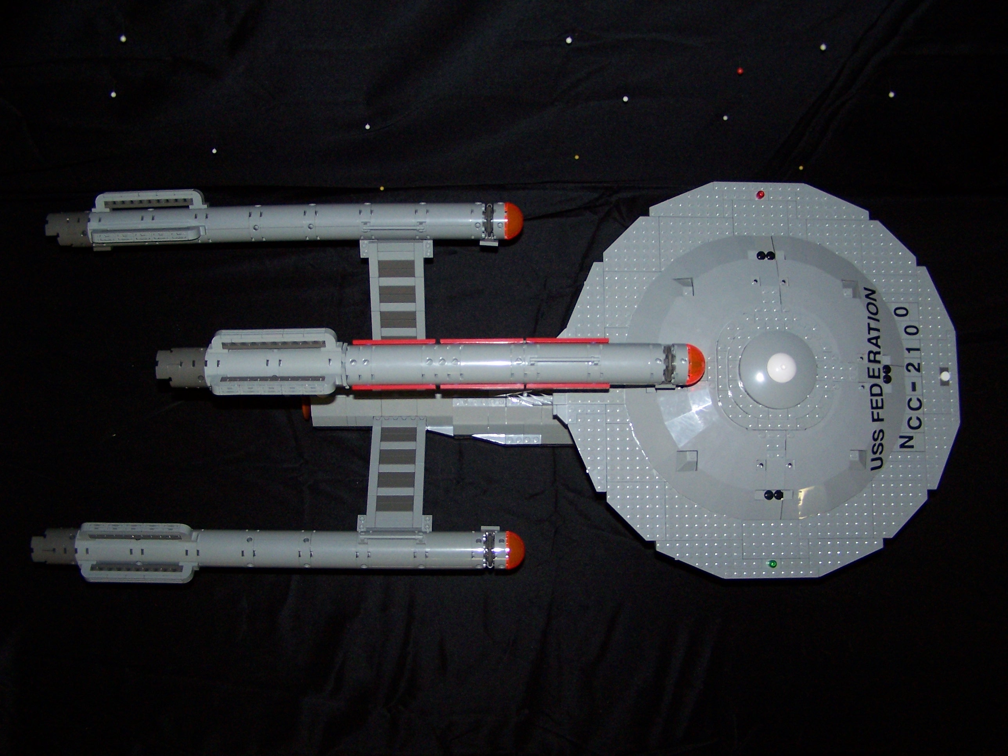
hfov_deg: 49.0
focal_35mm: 38
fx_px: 1107
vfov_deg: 37.7
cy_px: 378
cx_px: 504
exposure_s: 1/60
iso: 140
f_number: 2.8
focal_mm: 6.3
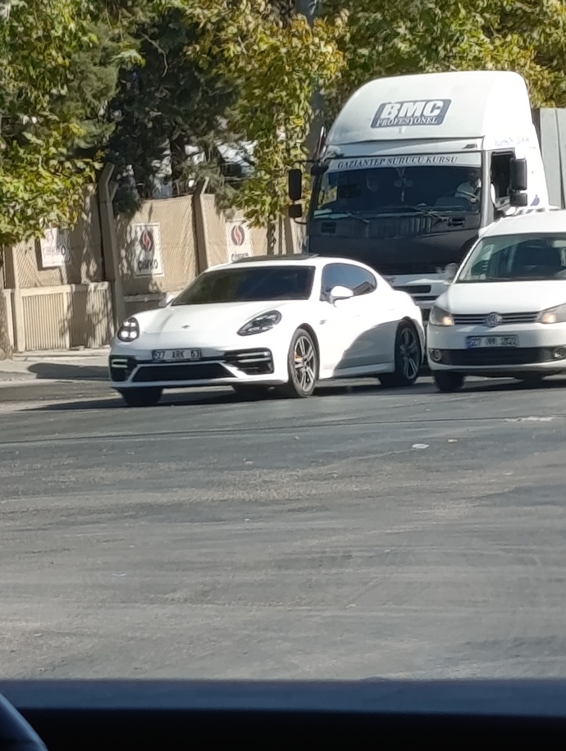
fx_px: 5196
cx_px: 283
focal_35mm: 239
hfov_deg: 6.2
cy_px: 376
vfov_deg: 8.3
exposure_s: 1/360
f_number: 1.7
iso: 50
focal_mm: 6.11
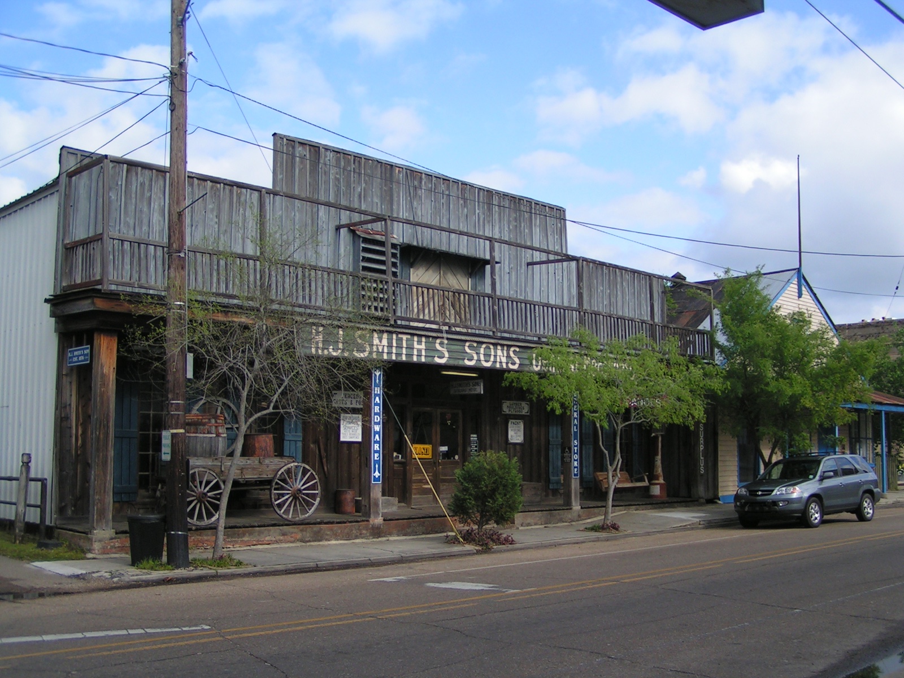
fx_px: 992
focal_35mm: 38
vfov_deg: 37.7
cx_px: 452
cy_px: 339
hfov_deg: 49.0
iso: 50
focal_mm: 5.8
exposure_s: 1/800
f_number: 2.8
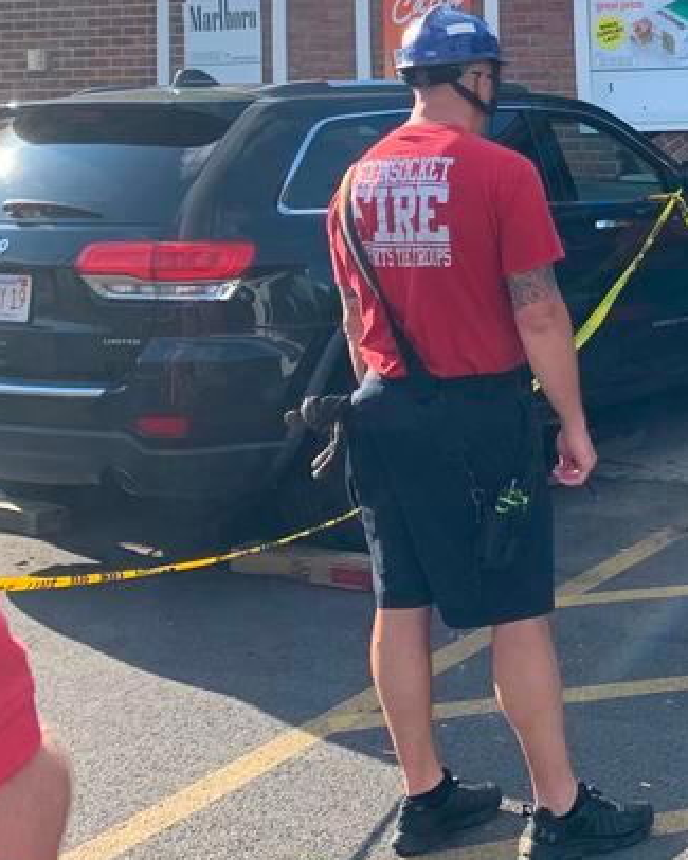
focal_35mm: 64
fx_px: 1628
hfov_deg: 22.0
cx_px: 836
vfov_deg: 28.7
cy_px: 133
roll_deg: +2.3
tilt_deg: -0.7
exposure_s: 1/771
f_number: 1.8
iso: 25
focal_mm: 4.25
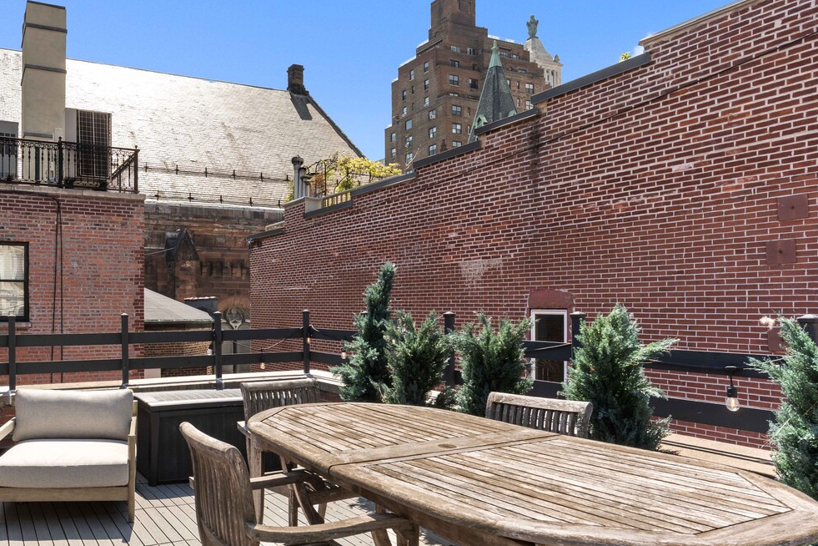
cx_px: 208
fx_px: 591
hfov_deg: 65.3
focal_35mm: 26
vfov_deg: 49.5
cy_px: 253
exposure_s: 1/100
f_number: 11
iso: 200
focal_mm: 17
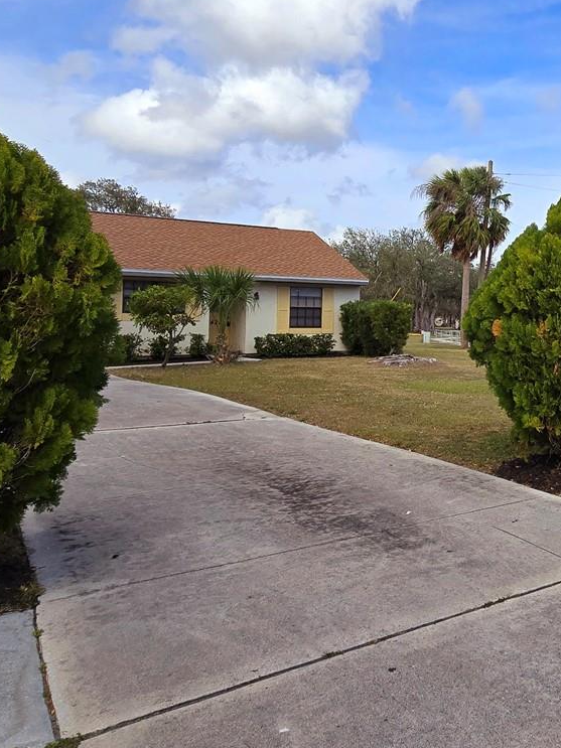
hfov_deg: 43.9
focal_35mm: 28
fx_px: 605
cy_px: 289
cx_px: 536
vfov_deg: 62.7
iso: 50
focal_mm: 2.2
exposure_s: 1/2500
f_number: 2.2
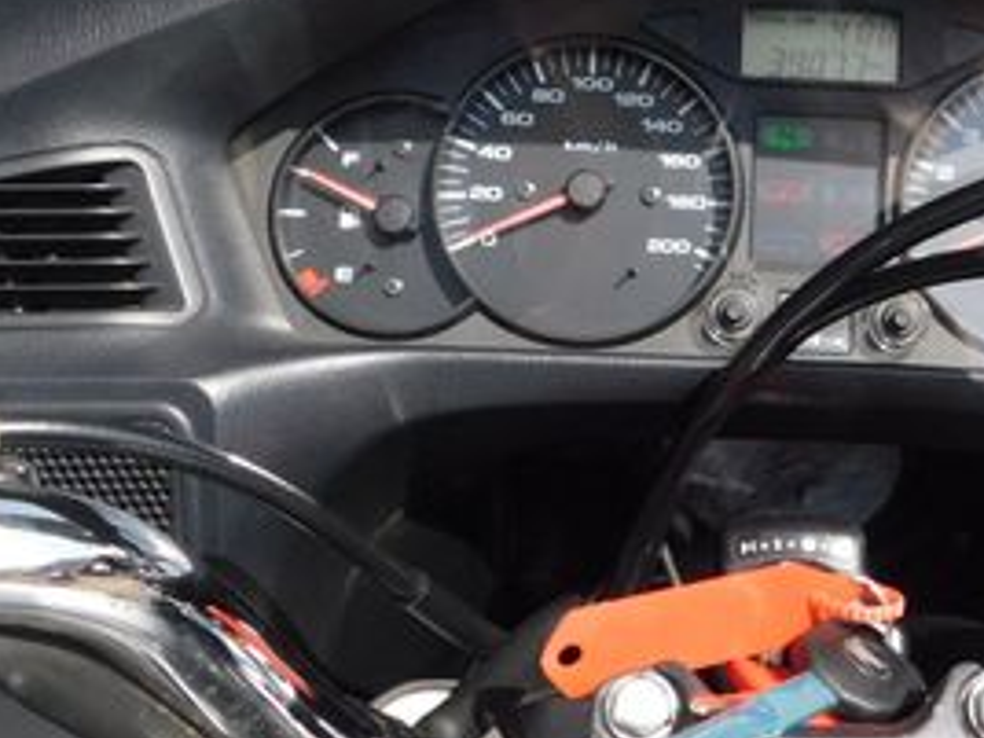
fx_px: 1563
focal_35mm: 55
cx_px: 727
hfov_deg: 34.3
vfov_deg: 26.5
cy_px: 327
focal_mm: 4
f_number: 3
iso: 125
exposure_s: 1/800
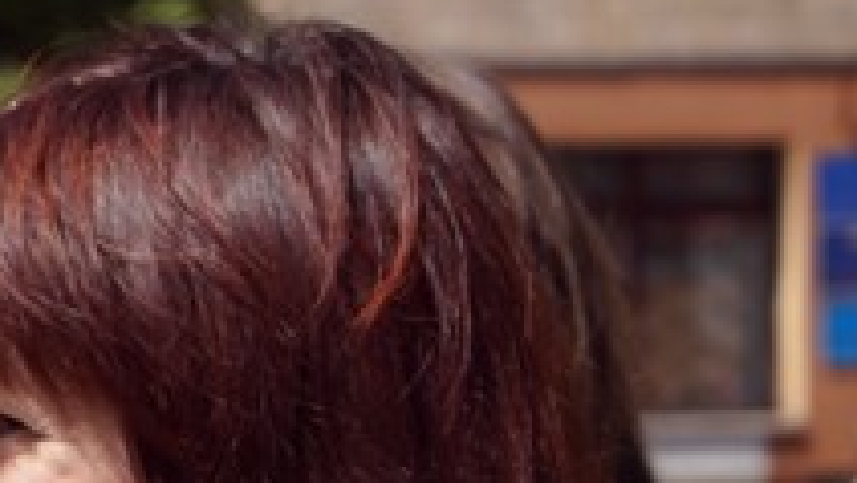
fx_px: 6520
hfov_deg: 7.5
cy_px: 923
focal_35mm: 287
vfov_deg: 4.2
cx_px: -187
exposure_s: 1/400
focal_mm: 55
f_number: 6.3
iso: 100
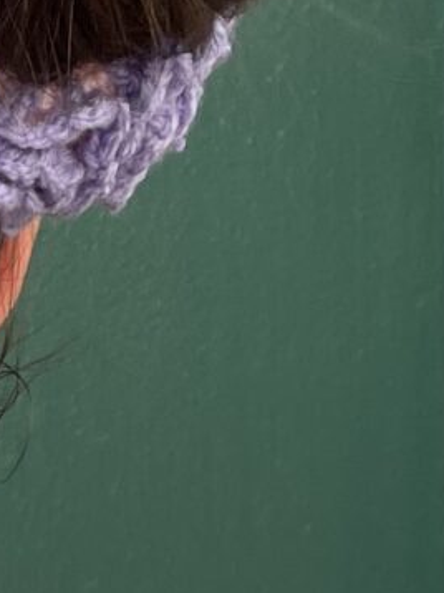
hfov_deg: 7.6
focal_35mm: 186
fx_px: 3185
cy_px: 1131
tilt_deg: -3.4
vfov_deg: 10.0
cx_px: -472
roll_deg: +2.5
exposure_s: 1/520
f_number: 1.6
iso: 32
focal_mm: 4.2
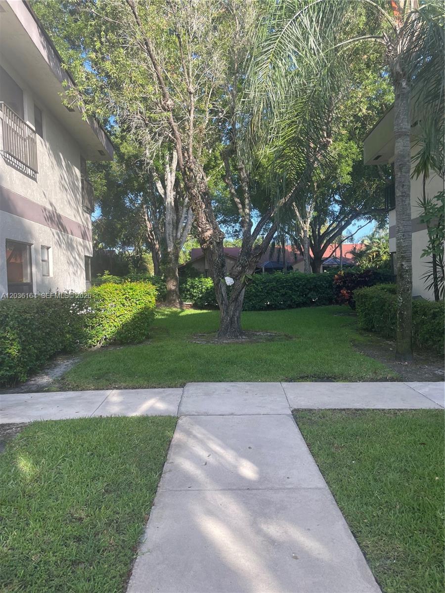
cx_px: 222
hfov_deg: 53.1
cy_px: 296
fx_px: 446
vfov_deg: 67.3
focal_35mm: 26
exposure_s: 1/493
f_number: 1.6
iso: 32
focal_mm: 4.2
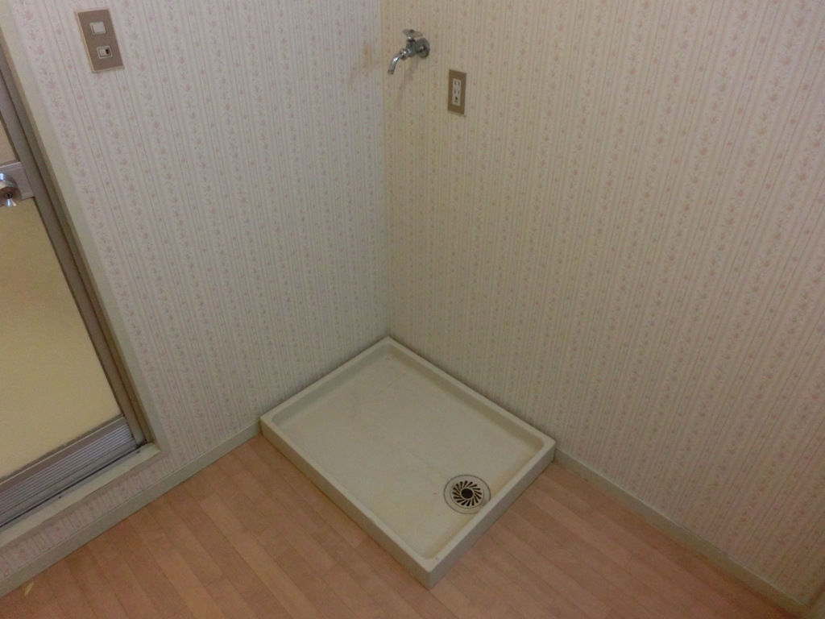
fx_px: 572
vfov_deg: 56.8
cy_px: 310
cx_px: 412
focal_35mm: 24
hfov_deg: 71.6
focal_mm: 4.24
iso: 800
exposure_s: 1/100
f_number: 3
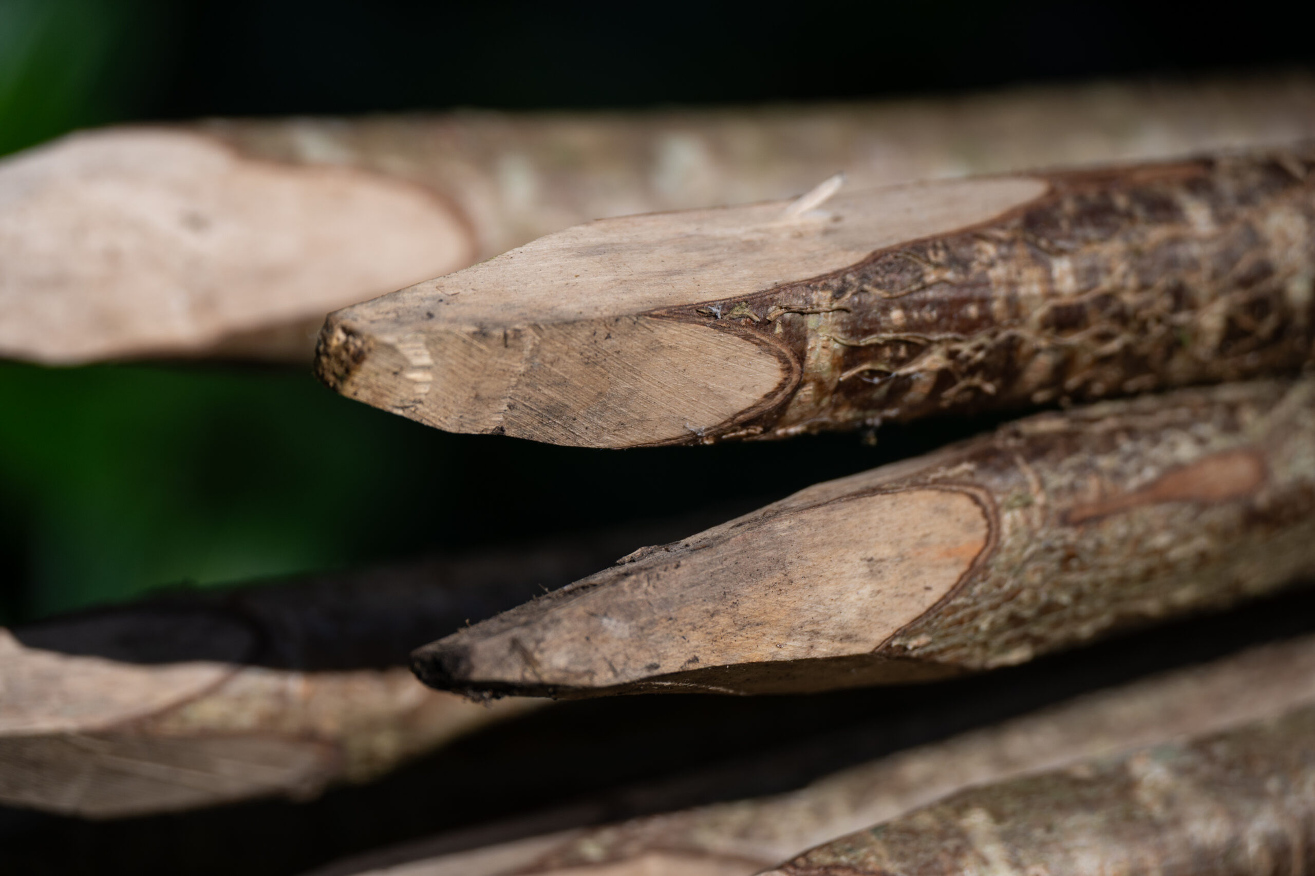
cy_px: 438
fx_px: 5258
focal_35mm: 144
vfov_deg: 9.5
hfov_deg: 14.3
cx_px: 658
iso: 64
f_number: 5.6
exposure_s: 1/320
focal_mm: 96
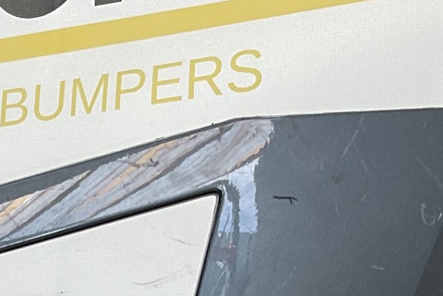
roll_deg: +1.1
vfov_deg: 9.8
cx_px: -188
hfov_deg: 15.0
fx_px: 1575
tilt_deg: -10.6
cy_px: 645
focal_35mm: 128
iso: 16
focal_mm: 3
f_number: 1.8
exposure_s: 1/101
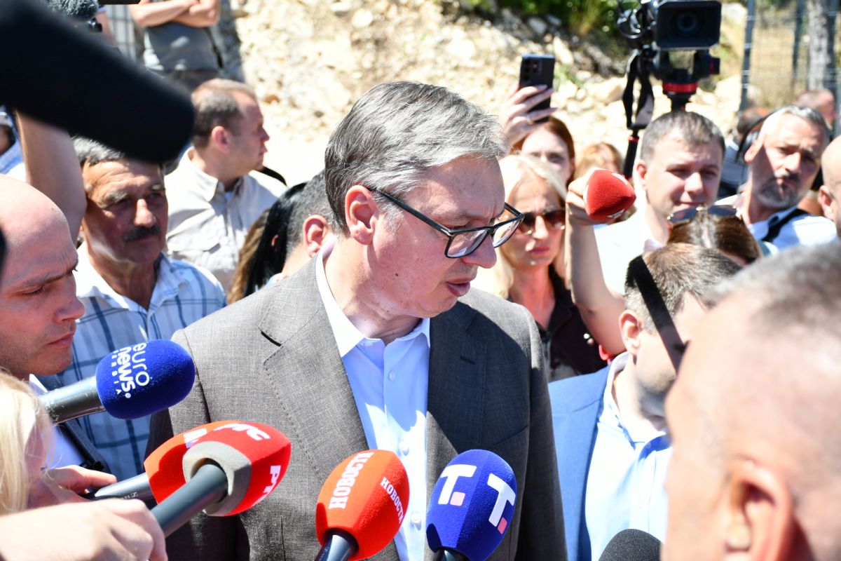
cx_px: 420
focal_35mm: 52
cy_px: 280
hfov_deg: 38.2
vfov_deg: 26.0
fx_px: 1215
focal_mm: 35
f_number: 4.2
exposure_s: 1/800
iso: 320
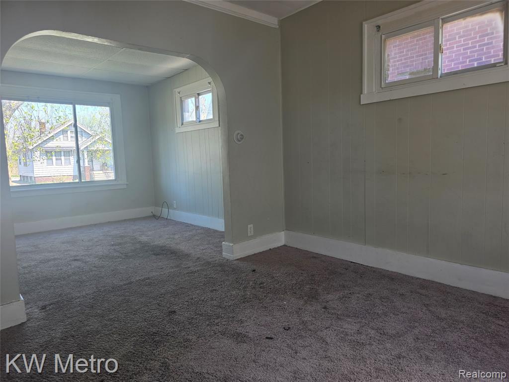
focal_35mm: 23
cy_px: 191
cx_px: 254
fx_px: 338
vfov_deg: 58.9
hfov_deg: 73.9
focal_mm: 6.3
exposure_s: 1/180
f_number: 1.7
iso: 64
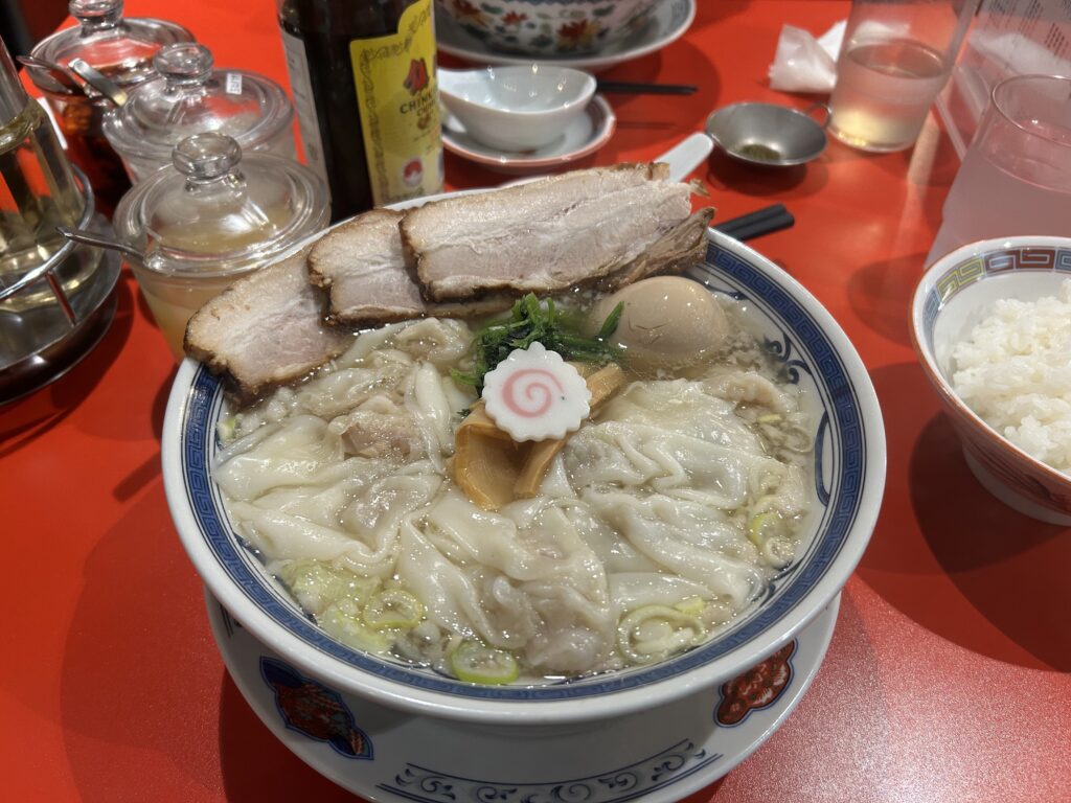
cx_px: 536
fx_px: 804
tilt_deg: -47.1
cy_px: 402
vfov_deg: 53.1
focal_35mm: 26
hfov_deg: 67.3
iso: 125
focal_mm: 5.7
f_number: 1.5
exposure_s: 1/100
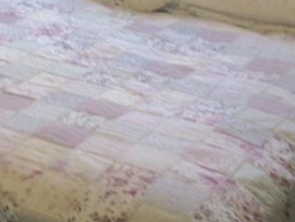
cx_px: -114
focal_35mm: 108
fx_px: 921
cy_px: -98
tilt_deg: -6.8
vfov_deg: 13.1
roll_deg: -1.3
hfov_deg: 16.9
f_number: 2.4
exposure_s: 1/40
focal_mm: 4.12
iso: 50
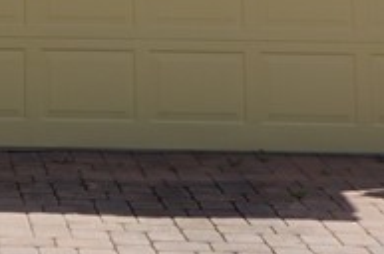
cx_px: -178
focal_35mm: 161
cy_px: -389
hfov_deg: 12.2
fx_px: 1713
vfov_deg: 7.8
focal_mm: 19
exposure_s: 1/125
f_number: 11
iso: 100
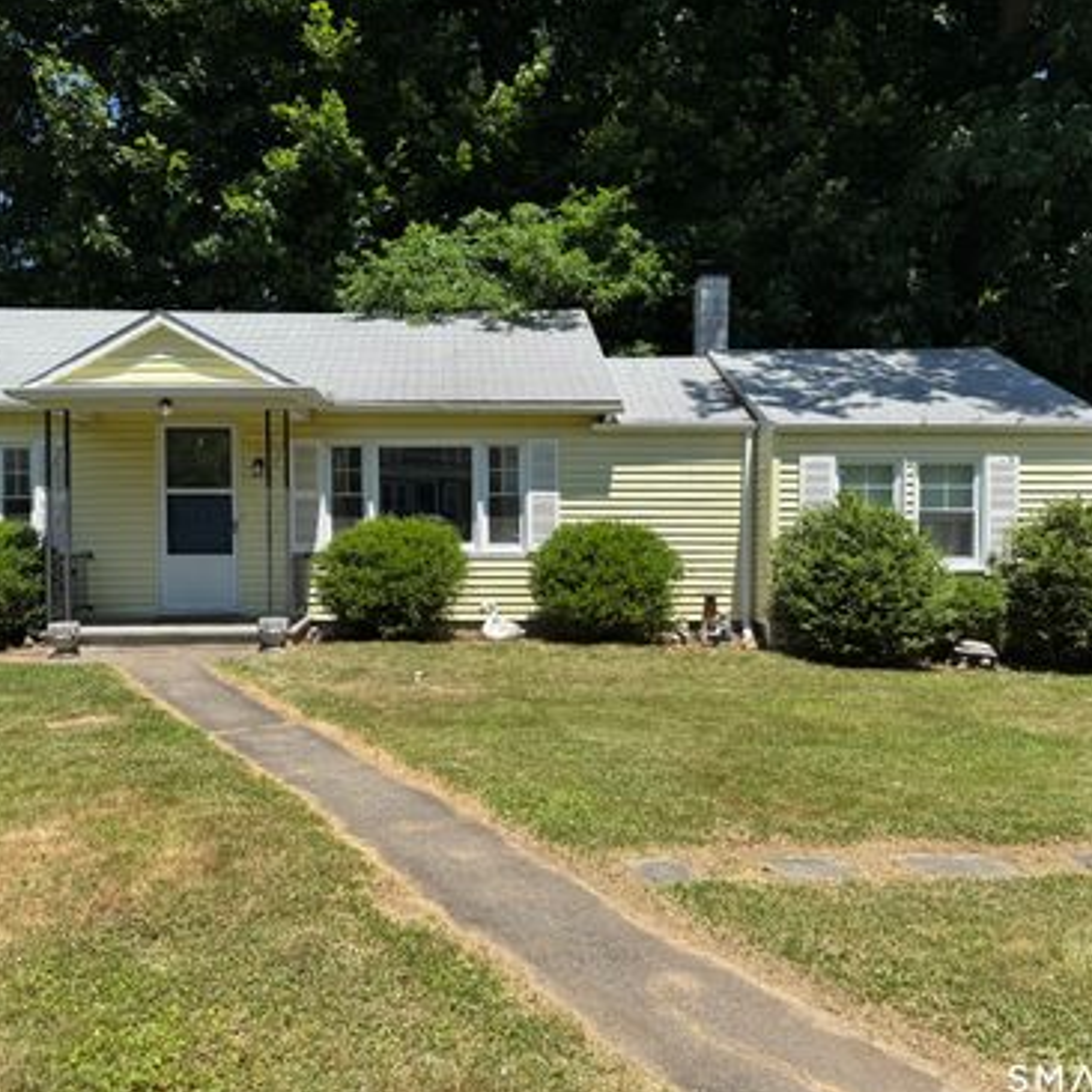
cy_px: 545
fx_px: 1035
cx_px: 483
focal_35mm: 29
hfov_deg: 55.5
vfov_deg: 55.6
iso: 80
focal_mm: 6.76
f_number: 1.78
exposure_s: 1/3597
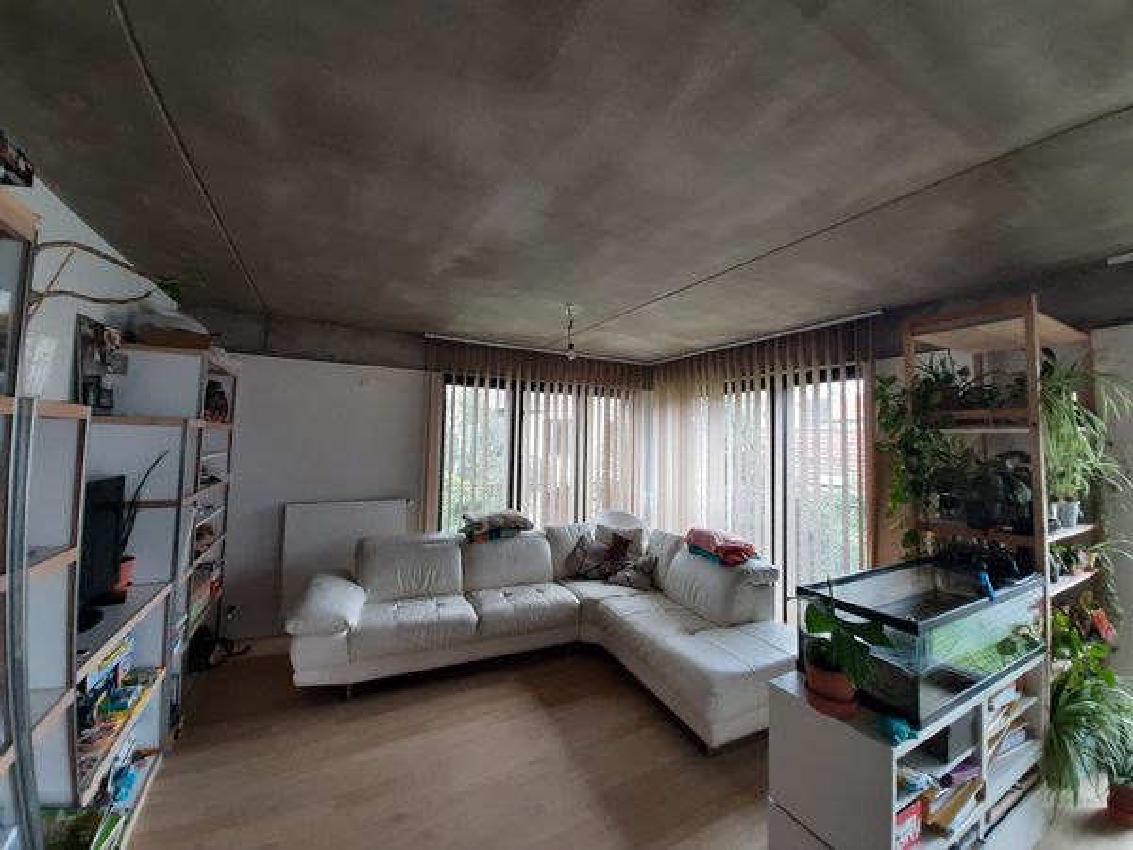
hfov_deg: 106.2
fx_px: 425
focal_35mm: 13
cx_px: 566
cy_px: 425
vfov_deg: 89.9
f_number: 2.2
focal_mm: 1.42
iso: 160
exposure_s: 1/50
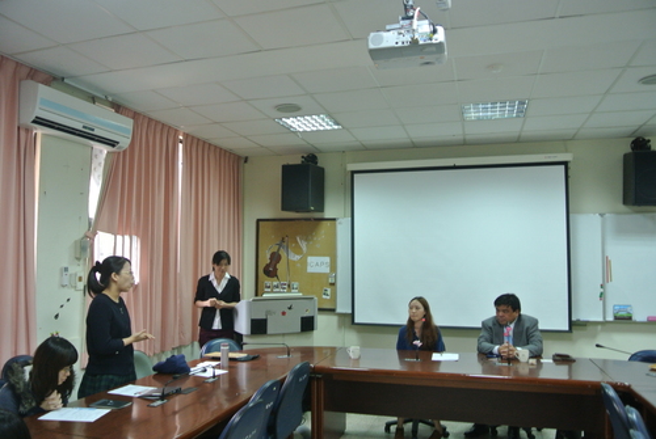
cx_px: 328
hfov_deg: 67.3
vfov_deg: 48.1
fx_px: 493
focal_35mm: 27
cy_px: 220
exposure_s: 1/30
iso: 400
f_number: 3.5
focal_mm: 10
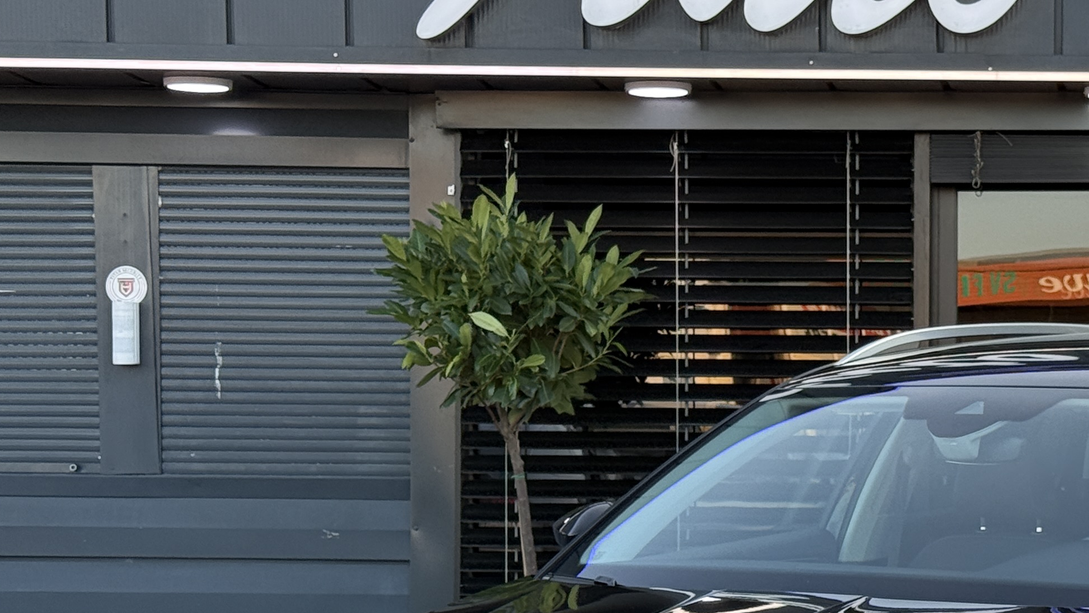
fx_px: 3119
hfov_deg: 19.5
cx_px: 974
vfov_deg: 11.2
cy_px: 522
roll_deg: +0.5
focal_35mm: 108
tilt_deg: -1.6
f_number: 1.78
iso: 100
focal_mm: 6.76
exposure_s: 1/346
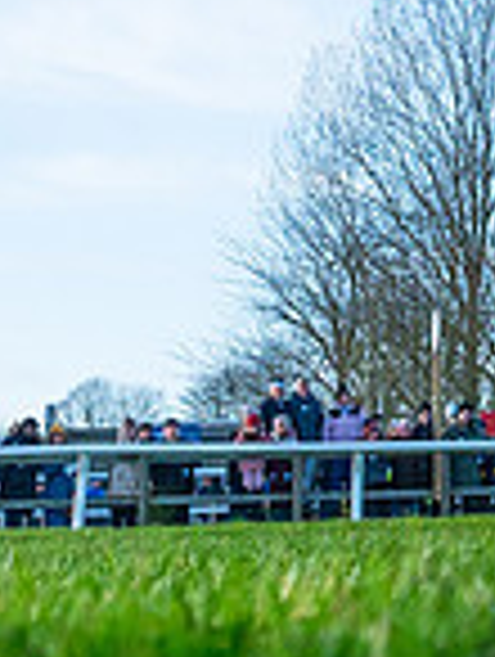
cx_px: 1025
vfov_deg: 12.3
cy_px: -368
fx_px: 2890
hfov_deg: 9.1
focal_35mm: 152
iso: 800
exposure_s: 1/4000
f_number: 5
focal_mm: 24
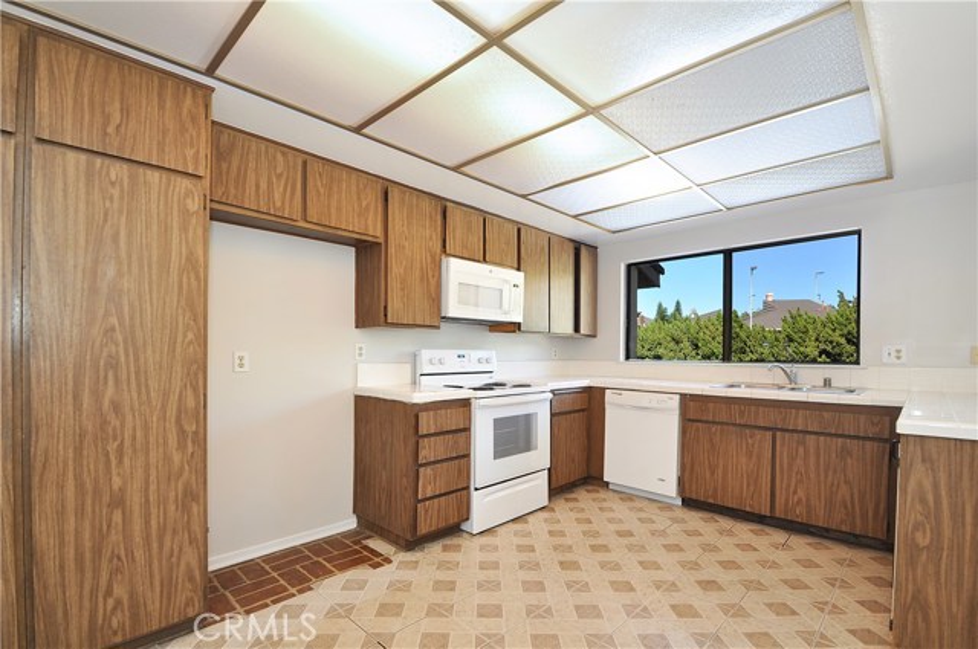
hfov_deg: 100.5
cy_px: 324
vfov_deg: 77.2
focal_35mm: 15
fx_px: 407
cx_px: 489
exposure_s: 1/13
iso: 250
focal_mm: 10
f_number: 8
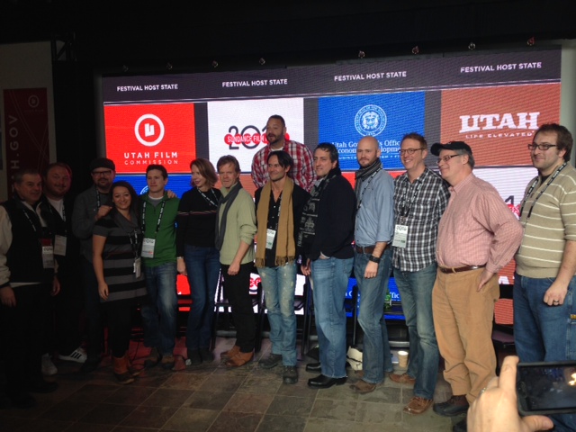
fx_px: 549
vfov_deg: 42.9
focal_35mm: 33
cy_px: 216
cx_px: 288
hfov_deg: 55.4
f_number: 2.4
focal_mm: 4.12
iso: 64
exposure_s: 1/120
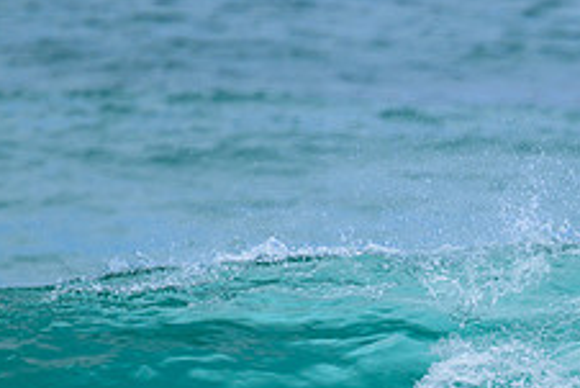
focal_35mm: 1438
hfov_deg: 1.4
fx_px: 23182
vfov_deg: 1.0
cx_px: 690
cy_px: 451
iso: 400
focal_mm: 560
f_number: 8
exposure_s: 1/2000
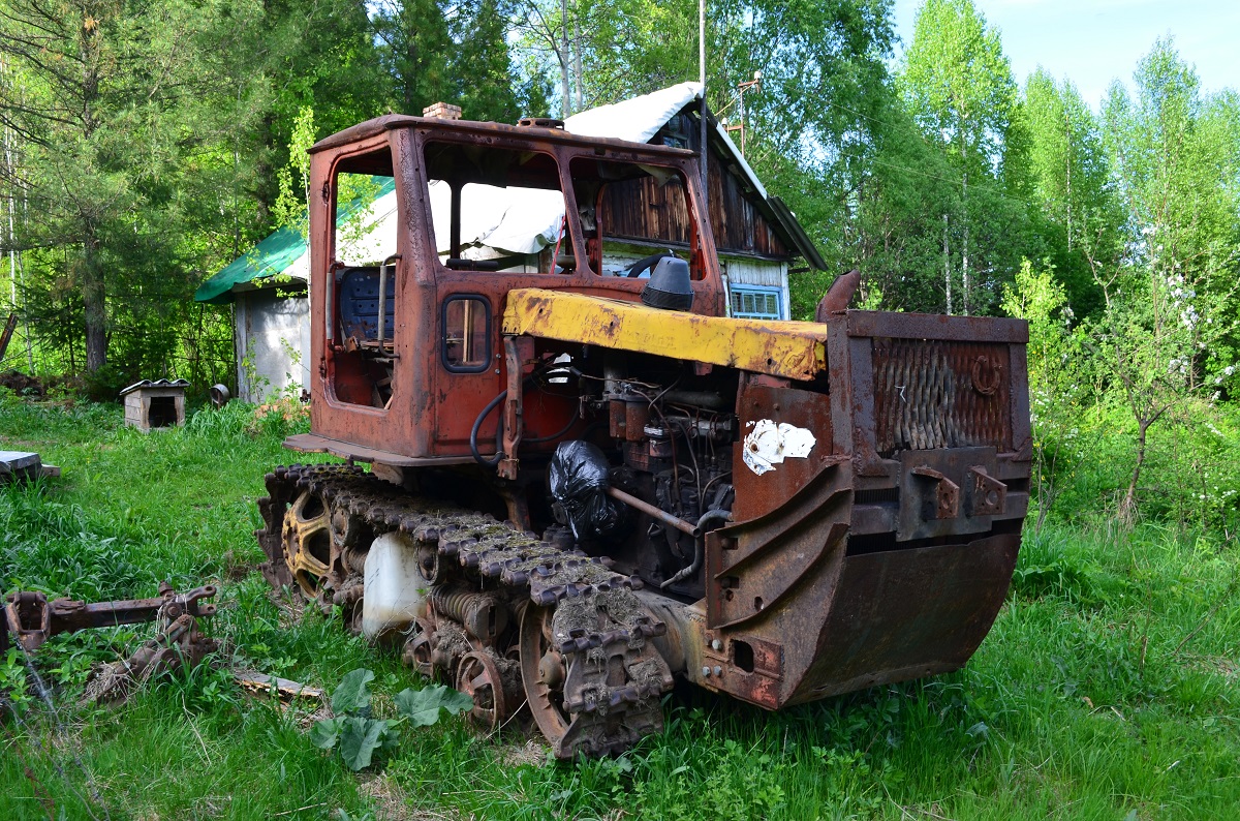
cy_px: 410
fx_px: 1237
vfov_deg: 36.7
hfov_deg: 53.2
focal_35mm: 36
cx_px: 620
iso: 100
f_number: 8
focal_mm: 24
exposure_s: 1/50
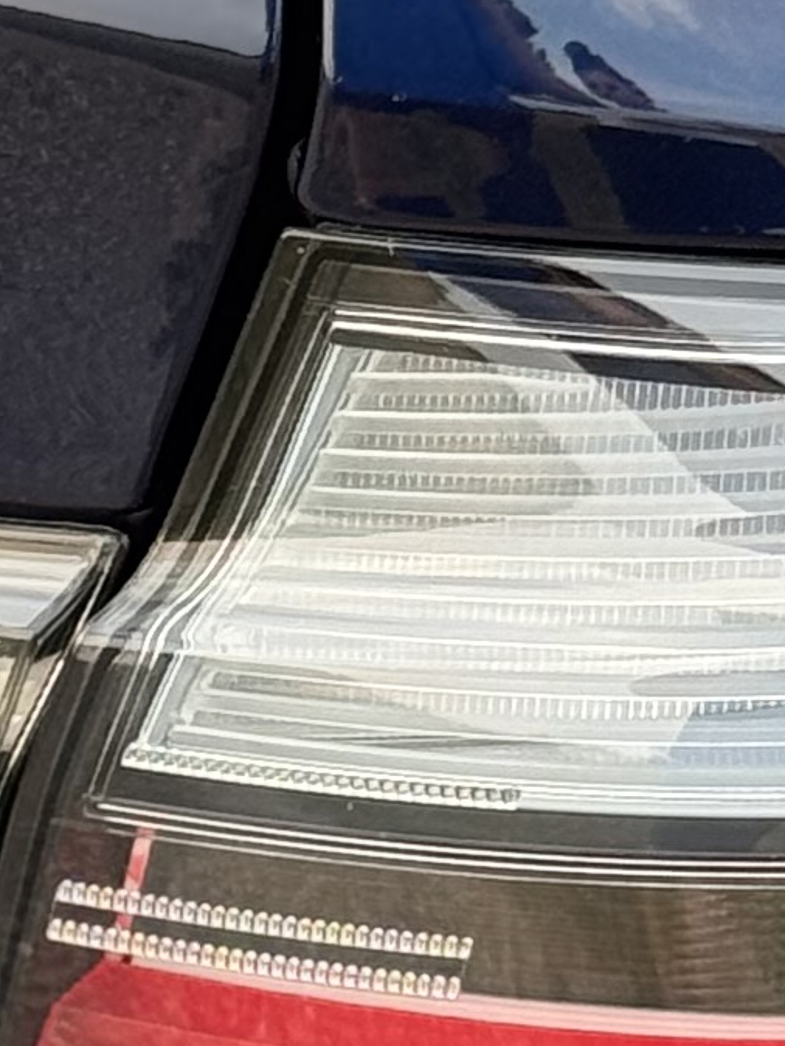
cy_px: 565
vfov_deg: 6.9
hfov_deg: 5.2
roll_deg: +0.8
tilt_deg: -29.1
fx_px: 8672
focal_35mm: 287
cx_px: 262
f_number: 1.78
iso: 80
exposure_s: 1/121
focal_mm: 6.76
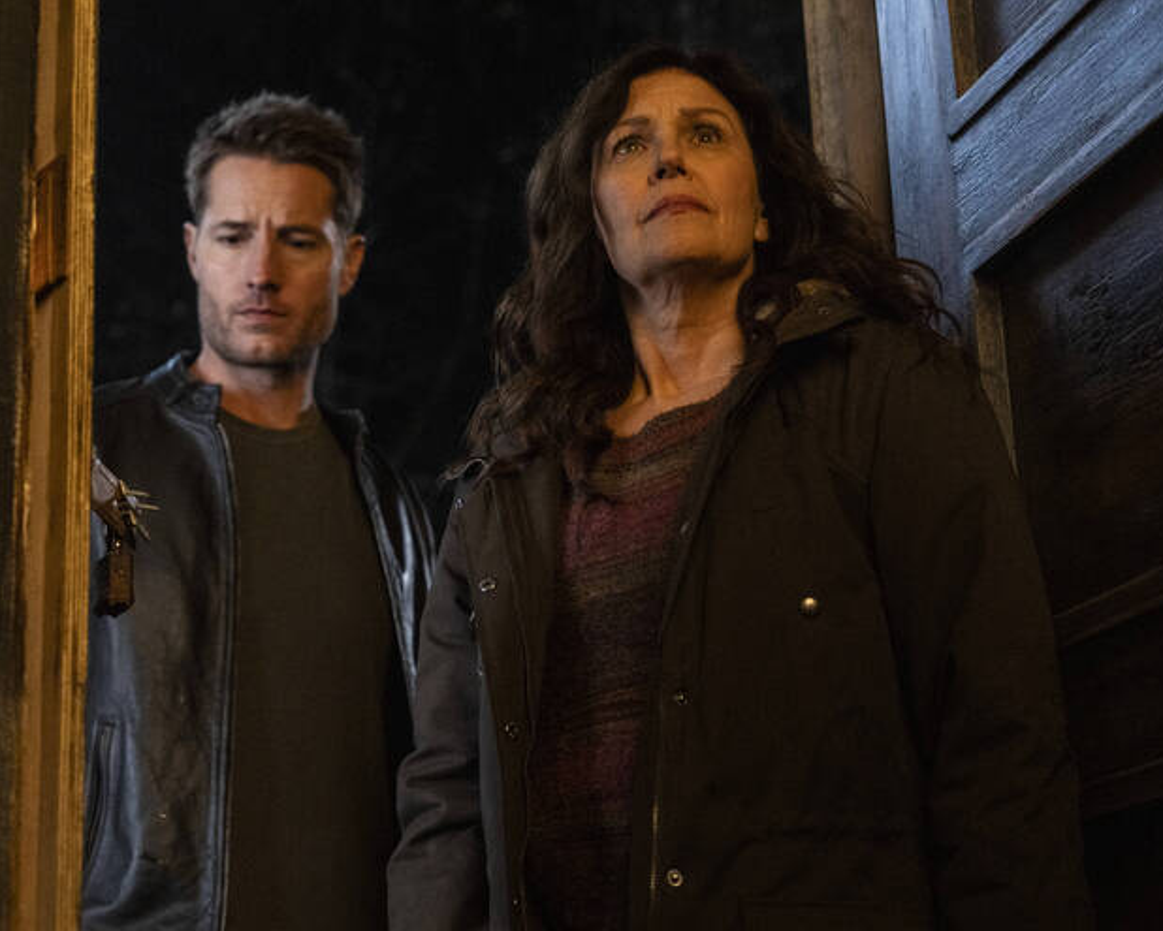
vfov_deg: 22.8
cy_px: 467
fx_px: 2307
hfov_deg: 28.3
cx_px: 583
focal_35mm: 67
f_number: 4
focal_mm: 59
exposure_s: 1/50
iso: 4000
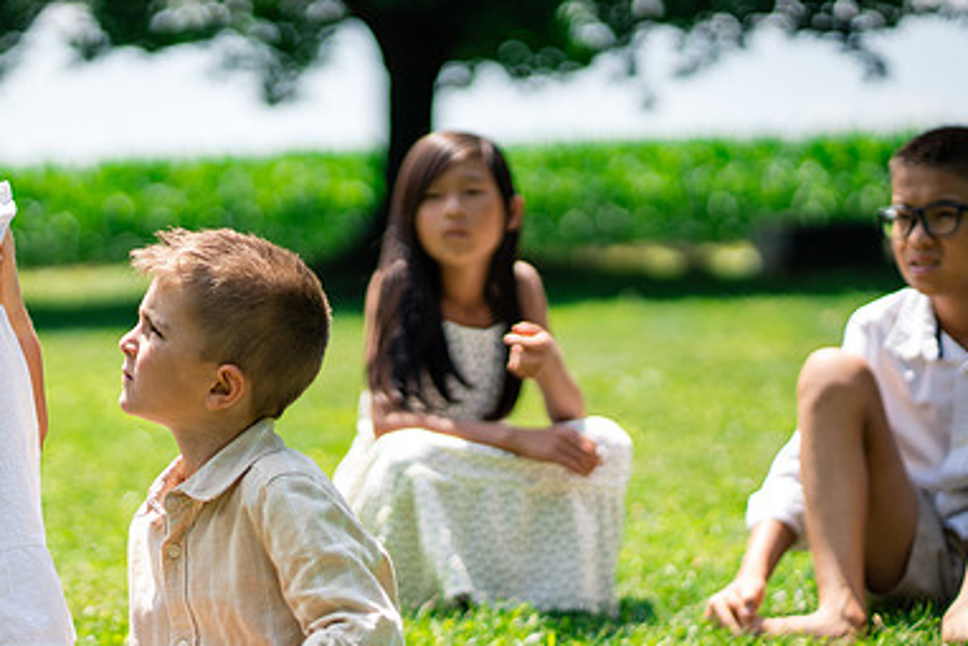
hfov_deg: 15.8
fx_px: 3470
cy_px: 394
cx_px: 309
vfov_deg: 10.6
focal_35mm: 129
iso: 400
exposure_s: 1/6400
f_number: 2
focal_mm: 85
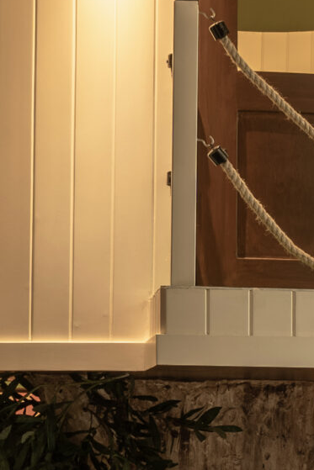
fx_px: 1974
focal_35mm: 151
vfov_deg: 13.3
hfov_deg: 9.1
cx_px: 287
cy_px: 512
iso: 160
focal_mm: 33
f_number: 8
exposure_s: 1/5
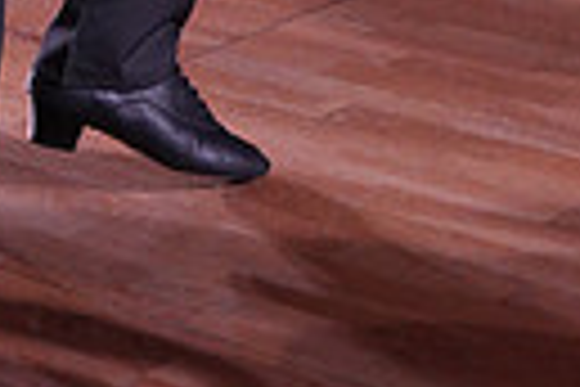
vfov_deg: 7.9
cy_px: -644
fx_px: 2529
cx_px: 443
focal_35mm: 157
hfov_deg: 13.0
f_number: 4
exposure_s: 1/500
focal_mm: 35
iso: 2000
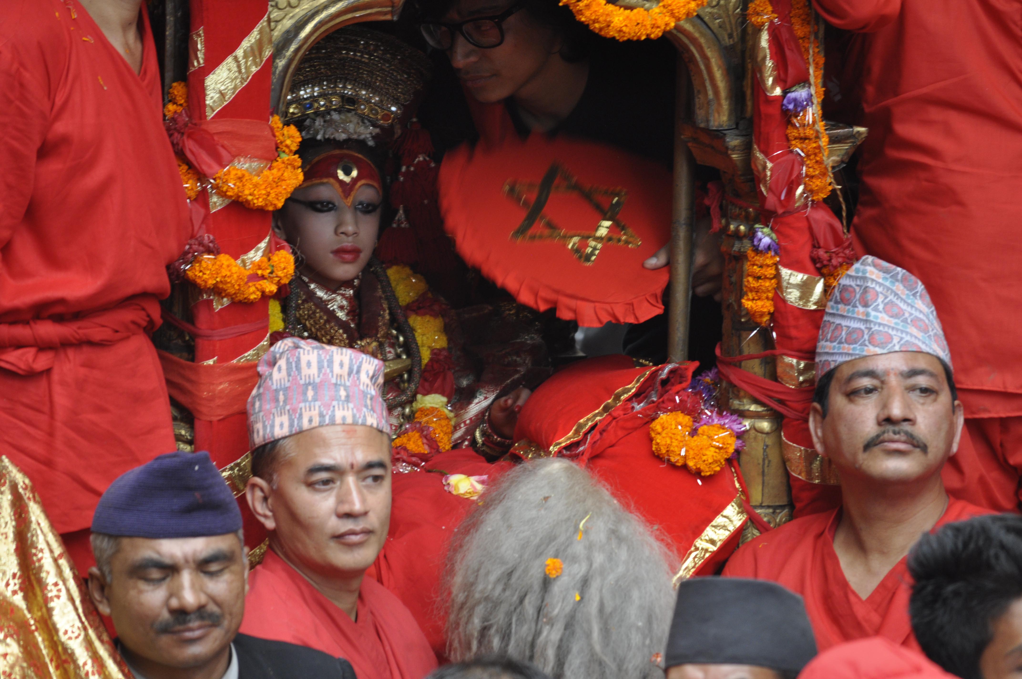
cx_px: 511
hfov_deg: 7.6
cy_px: 340
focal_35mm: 270
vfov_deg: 5.1
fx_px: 7656
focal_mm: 180
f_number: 5.6
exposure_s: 1/80
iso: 500
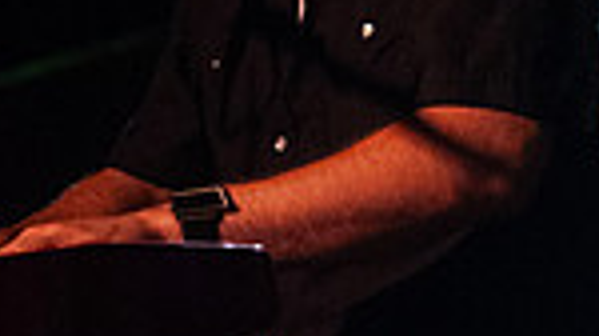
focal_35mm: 330
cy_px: 300
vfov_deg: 3.7
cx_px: 118
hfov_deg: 6.5
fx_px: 5236
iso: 800
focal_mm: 70
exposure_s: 1/50
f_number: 2.8
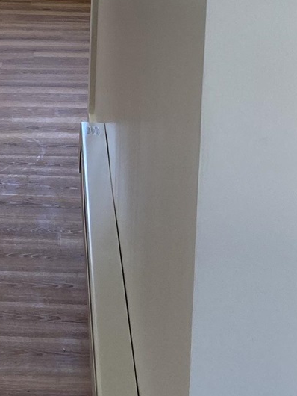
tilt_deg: -6.7
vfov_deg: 16.6
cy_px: -90
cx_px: -16
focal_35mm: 113
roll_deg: +0.1
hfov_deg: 12.9
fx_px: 1292
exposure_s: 1/121
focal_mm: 4.25
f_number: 1.8
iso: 64
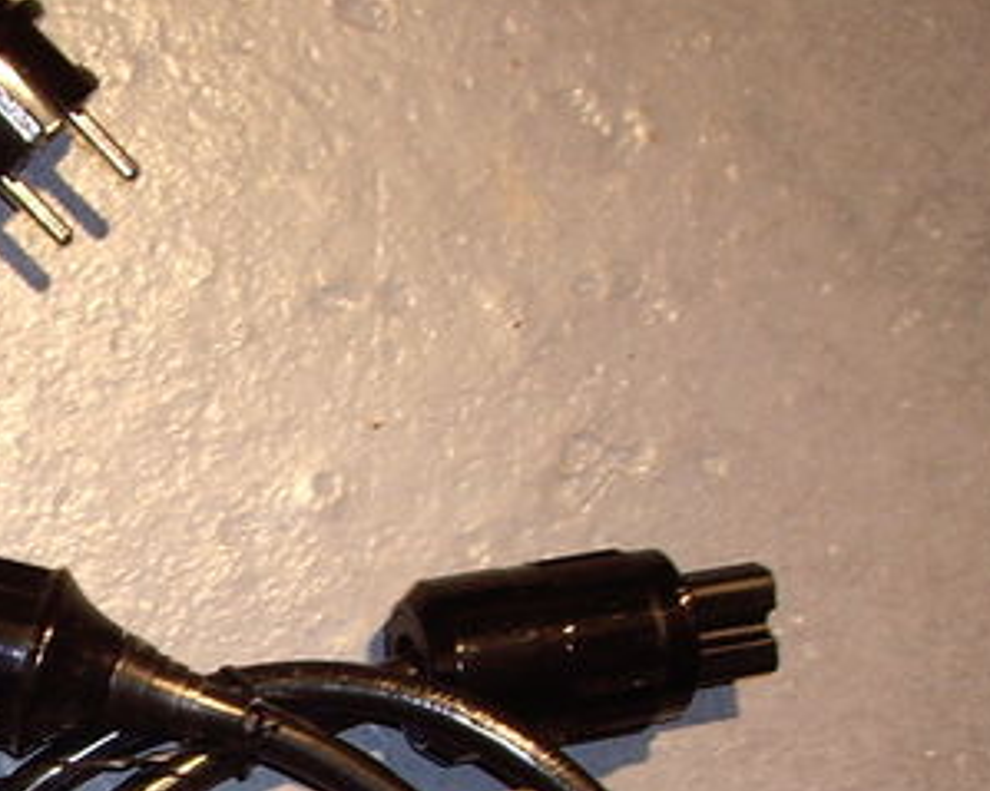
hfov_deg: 14.6
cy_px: 827
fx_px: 3632
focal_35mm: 124
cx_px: -434
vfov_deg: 12.3
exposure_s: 1/40
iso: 100
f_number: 2.7
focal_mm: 6.2
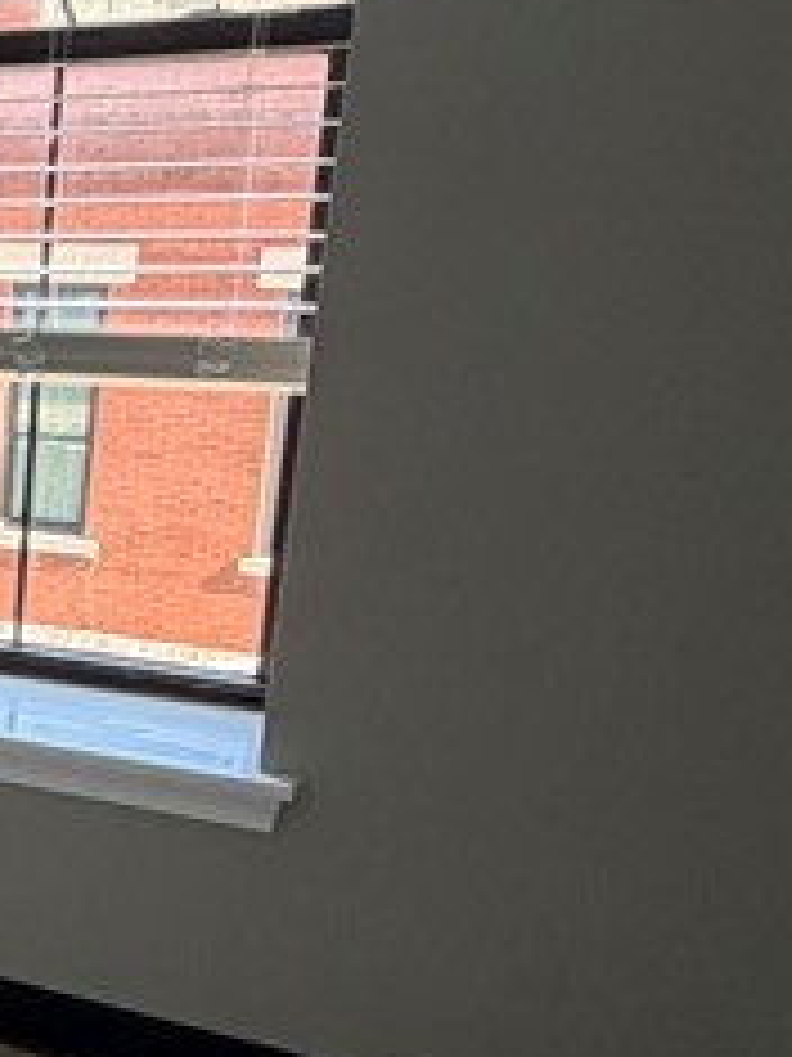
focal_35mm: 61
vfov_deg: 31.4
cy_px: 724
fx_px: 1863
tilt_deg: -16.0
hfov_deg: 17.9
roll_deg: +2.3
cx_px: -720
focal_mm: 2.22
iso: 160
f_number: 2.2
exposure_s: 1/120
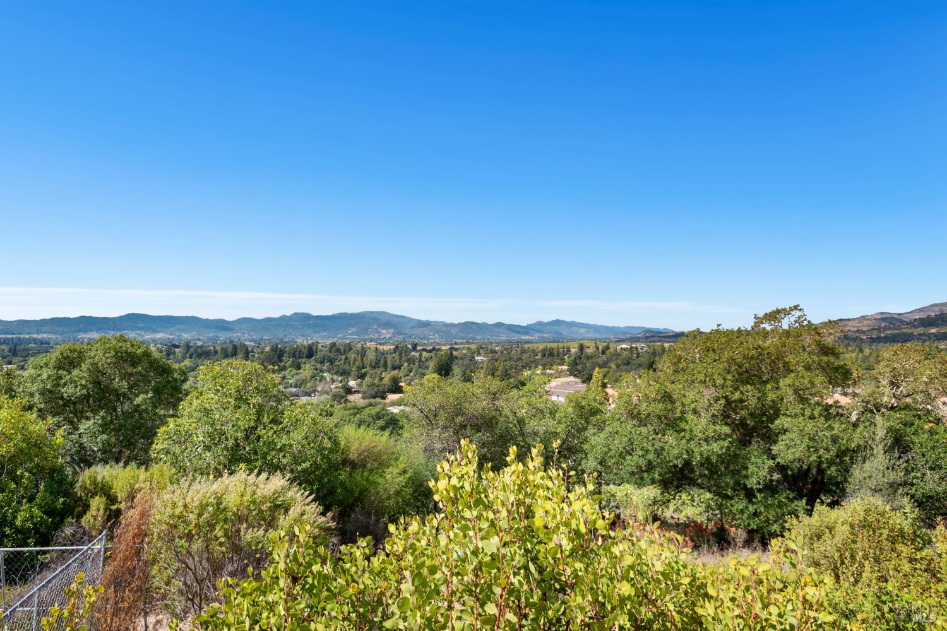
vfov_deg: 59.5
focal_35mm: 21
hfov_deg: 81.2
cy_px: 316
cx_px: 474
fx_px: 552
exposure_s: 1/125
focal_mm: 14
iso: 100
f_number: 8
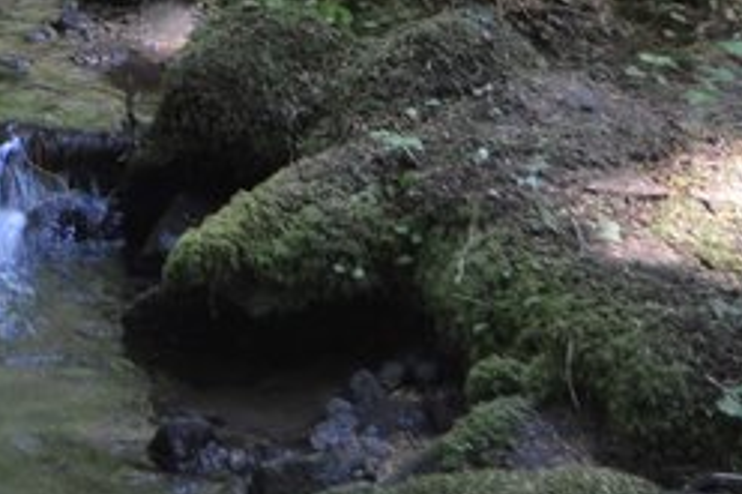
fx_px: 5042
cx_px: -218
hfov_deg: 8.3
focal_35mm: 245
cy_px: -260
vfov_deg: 5.5
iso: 400
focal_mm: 45
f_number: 5.6
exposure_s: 1/20
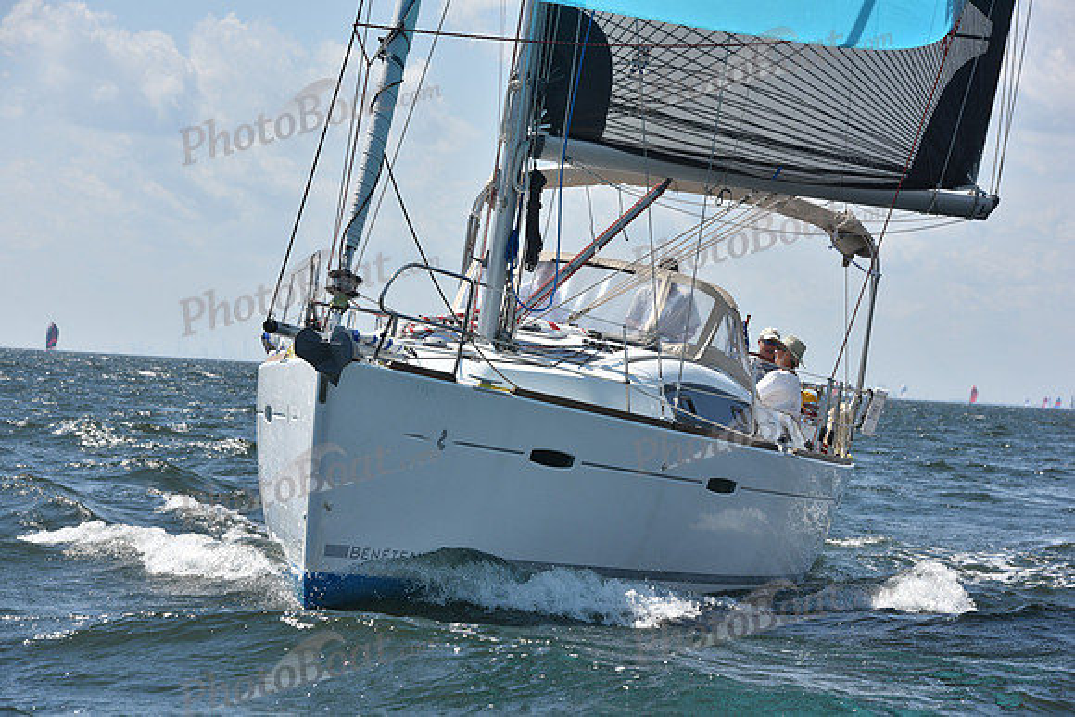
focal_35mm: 135
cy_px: 358
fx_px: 4032
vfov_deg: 10.2
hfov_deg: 15.2
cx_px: 538
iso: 320
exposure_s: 1/1250
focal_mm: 135
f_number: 9
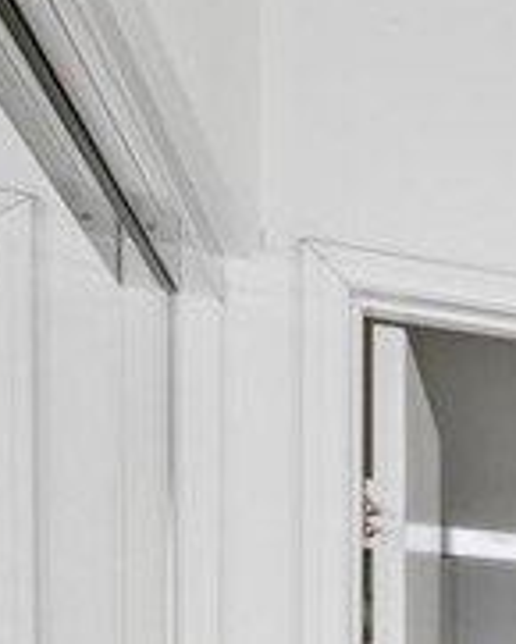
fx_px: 1621
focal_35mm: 85
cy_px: 936
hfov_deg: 11.3
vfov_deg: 19.8
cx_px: 1537
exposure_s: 1/5
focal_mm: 16
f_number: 9
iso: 400
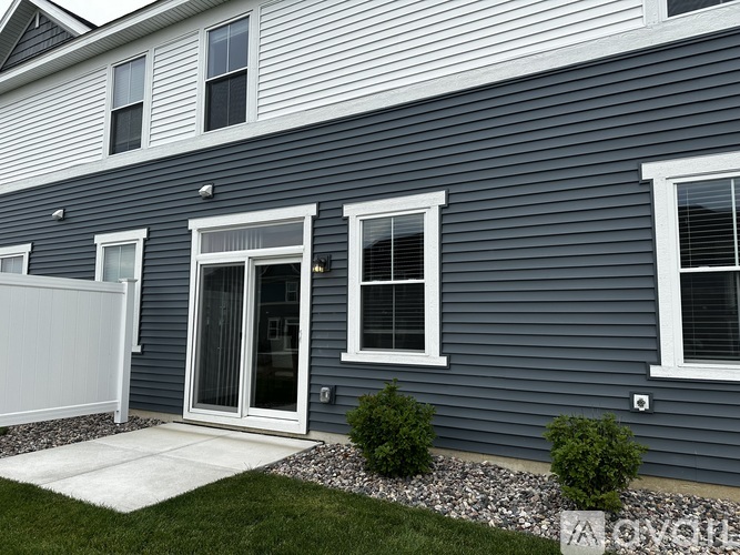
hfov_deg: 71.6
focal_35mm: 24
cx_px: 370
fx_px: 513
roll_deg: -0.7
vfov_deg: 56.8
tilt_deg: +5.5
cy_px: 278
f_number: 1.78
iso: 80
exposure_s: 1/3155
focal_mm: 6.86
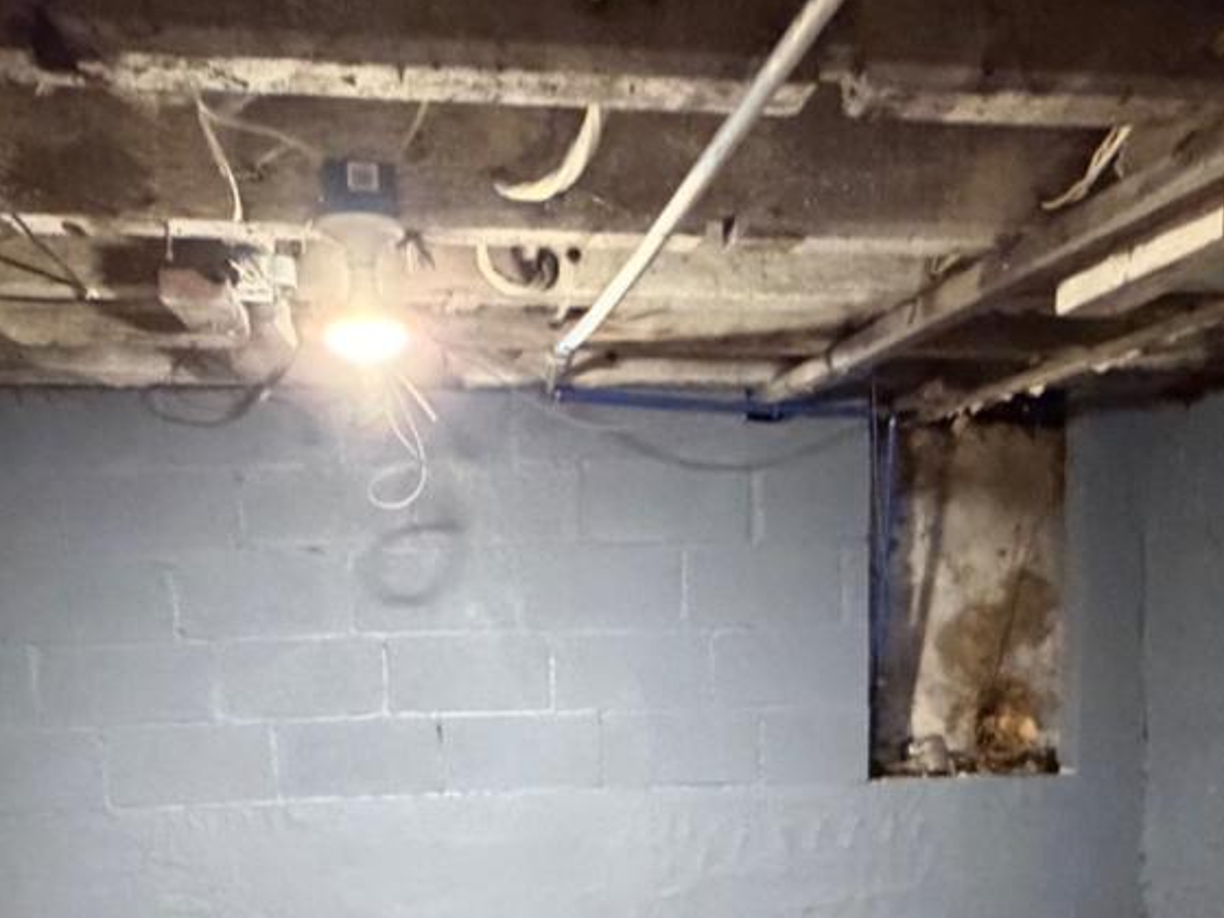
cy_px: 822
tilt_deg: -10.9
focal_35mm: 36
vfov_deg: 37.2
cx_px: 592
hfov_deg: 51.3
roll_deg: +1.8
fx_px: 1273
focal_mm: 2.22
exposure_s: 1/40
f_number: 2.2
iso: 1600
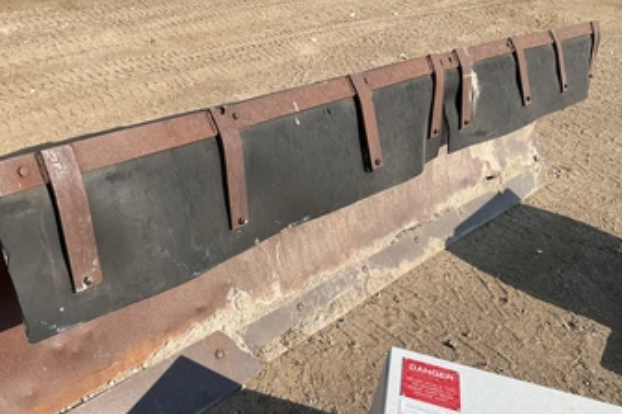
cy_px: 249
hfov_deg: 53.0
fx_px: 622
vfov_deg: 36.7
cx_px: 266
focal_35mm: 36
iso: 25
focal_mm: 3
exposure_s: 1/1534
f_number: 1.8
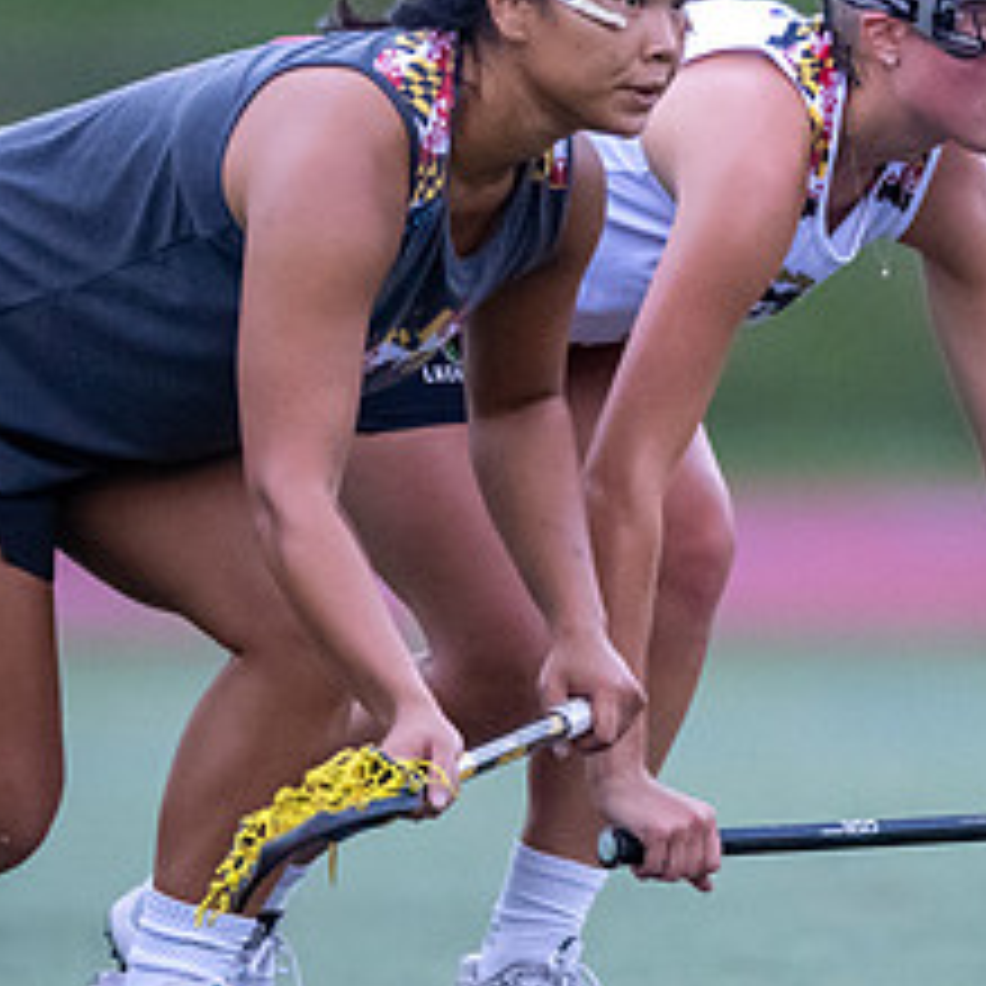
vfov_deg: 1.2
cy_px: 221
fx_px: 46083
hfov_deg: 1.2
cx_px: 776
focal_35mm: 1430
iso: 7200
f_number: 2.8
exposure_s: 1/1000
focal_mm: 400
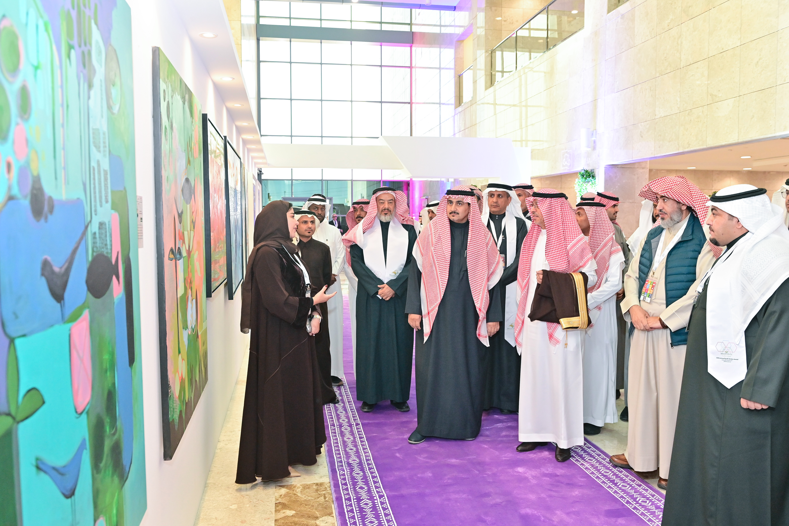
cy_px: 263
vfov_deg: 45.0
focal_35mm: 29
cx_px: 394
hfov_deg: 63.7
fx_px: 636
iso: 3200
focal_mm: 29
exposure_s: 1/125
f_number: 5.6
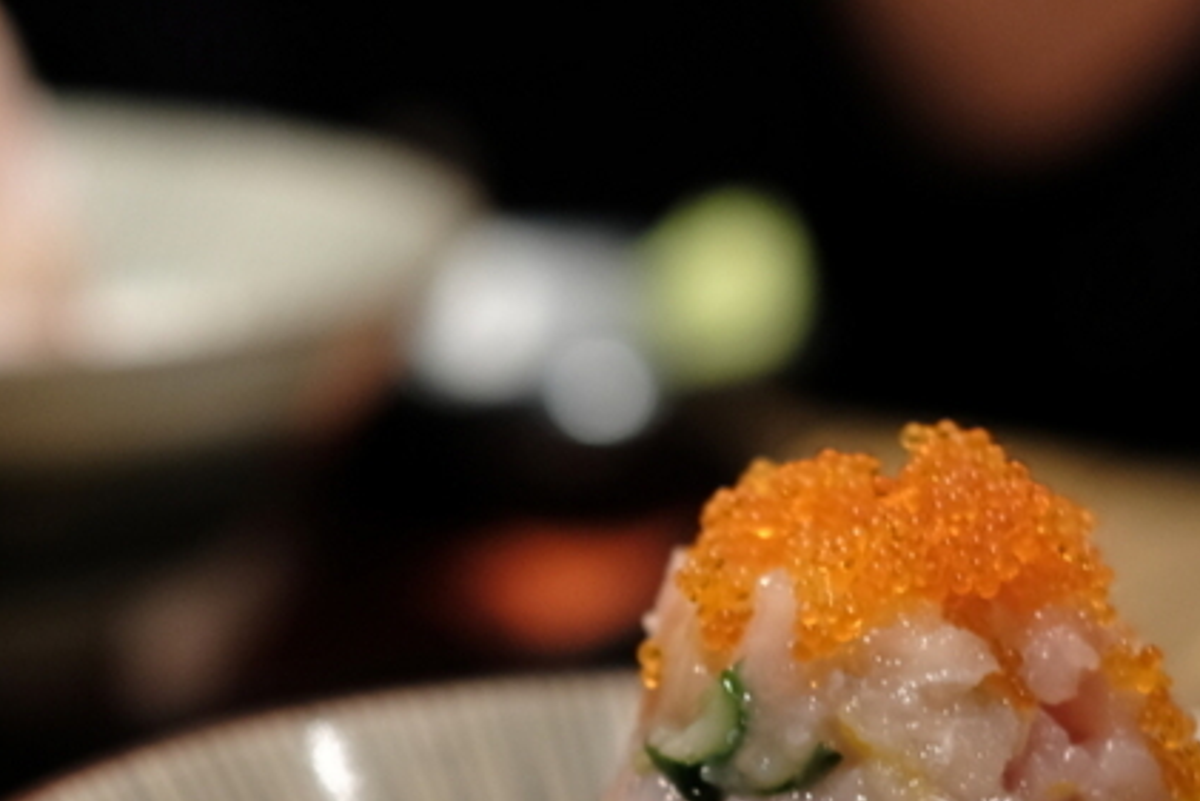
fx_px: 4301
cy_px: 777
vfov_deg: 10.6
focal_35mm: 129
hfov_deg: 15.9
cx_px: 579
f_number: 2
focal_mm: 35
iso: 1600
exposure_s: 1/60
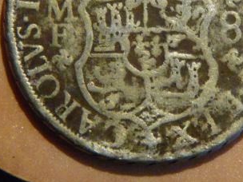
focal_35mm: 242
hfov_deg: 8.2
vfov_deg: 6.1
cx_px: 139
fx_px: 1699
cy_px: 34
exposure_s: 1/30
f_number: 4.8
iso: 800
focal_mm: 25.2
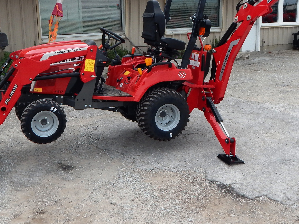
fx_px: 346
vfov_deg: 35.6
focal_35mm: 40
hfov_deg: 46.7
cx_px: 134
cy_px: 75
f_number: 3
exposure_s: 1/400
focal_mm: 4
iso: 125
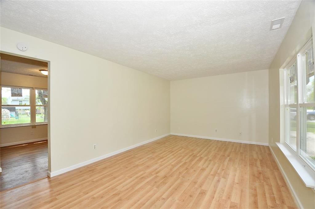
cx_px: 158
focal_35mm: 15
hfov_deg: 100.5
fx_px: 131
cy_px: 104
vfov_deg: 77.2
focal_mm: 10
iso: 400
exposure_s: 1/60
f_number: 5.6
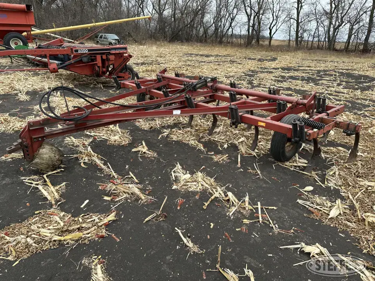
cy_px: 140
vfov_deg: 56.8
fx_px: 260
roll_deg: -0.4
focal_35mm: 24
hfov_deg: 71.6
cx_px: 188
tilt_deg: -19.8
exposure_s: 1/177
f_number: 1.78
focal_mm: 6.86
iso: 64
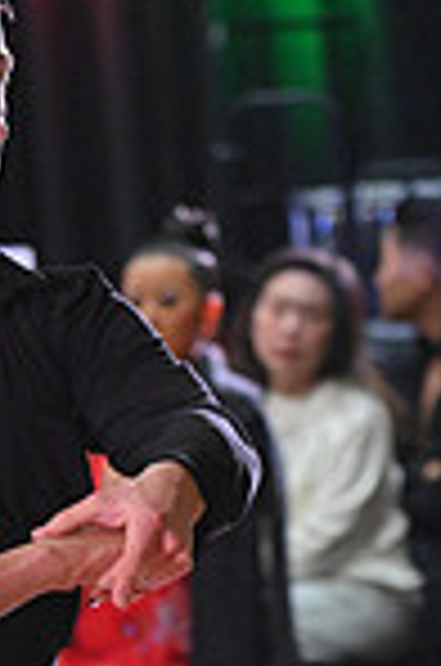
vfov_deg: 4.5
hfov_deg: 3.0
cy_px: 842
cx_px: -281
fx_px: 8418
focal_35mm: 456
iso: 4000
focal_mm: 116
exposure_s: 1/400
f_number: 4
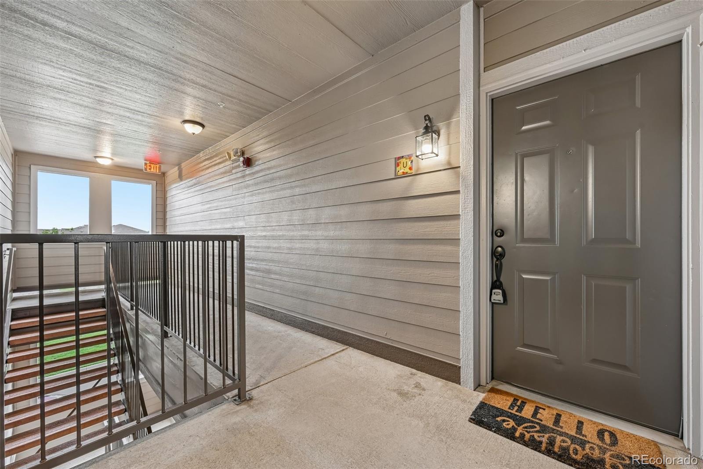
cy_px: 234
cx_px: 352
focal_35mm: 14
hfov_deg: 104.3
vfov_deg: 81.2
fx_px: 273
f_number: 10
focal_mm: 14
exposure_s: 1/1.67
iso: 400
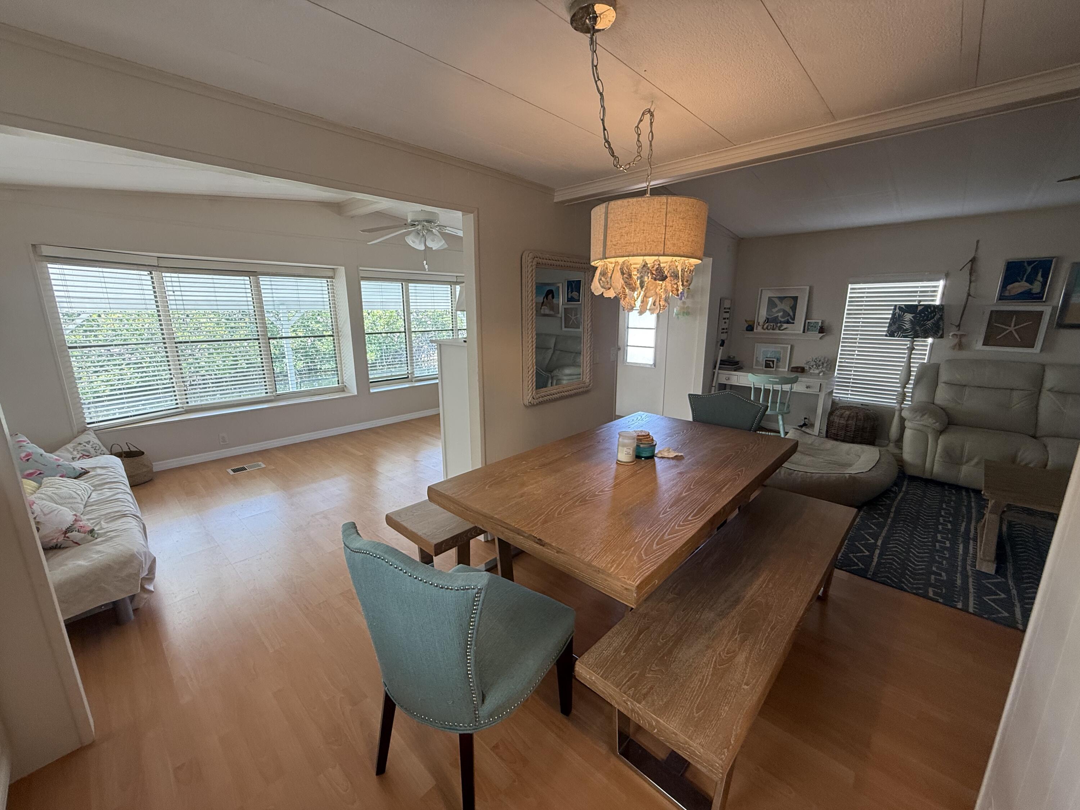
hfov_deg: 102.1
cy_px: 405
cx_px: 540
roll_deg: +0.1
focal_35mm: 14
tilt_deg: -12.6
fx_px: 437
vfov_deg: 85.7
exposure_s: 1/120
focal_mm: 2.22
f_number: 2.2
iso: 160
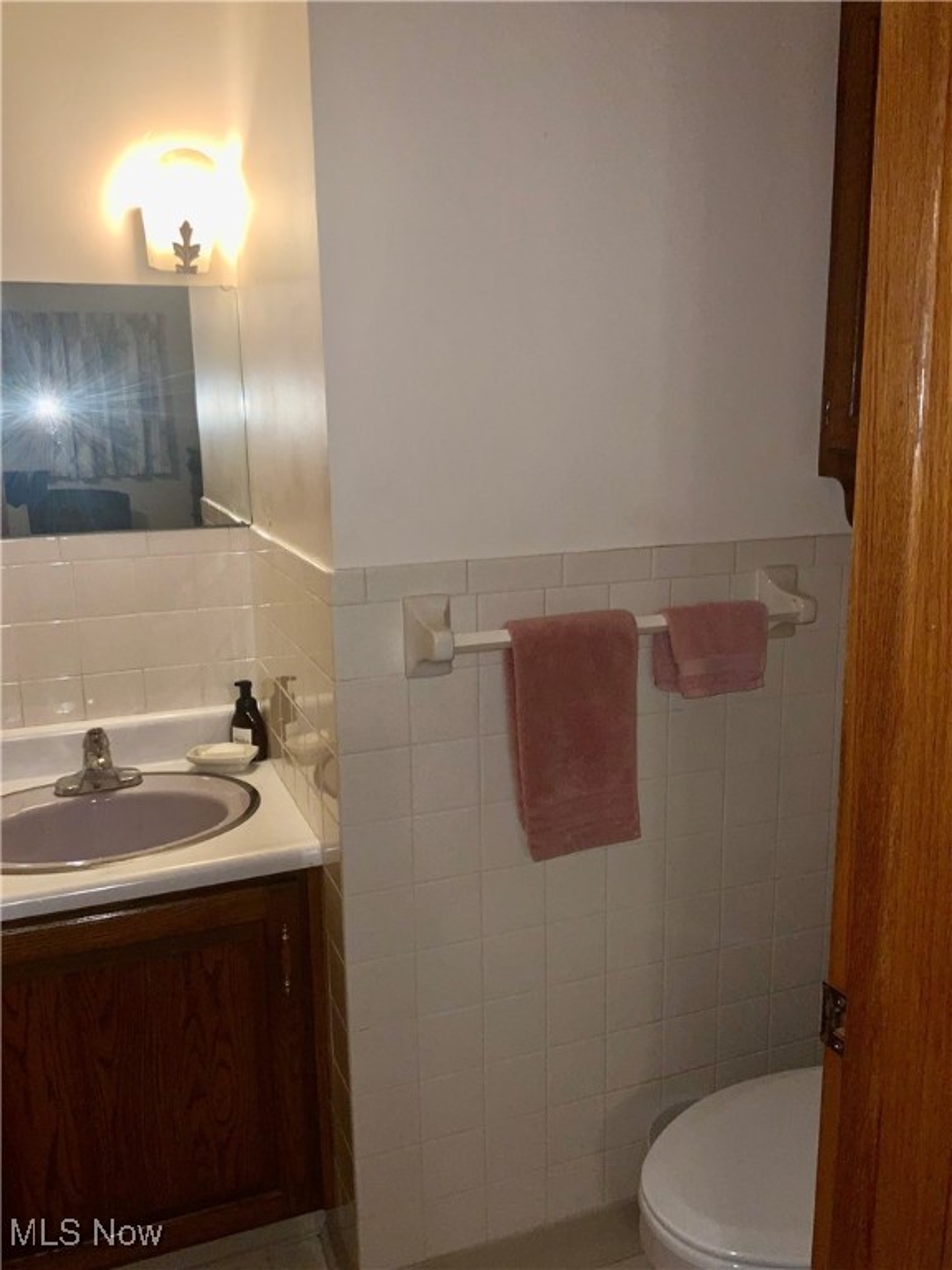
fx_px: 1063
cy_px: 635
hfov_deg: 48.2
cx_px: 476
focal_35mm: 29
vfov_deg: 61.7
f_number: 1.8
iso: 16
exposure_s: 1/50
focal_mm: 3
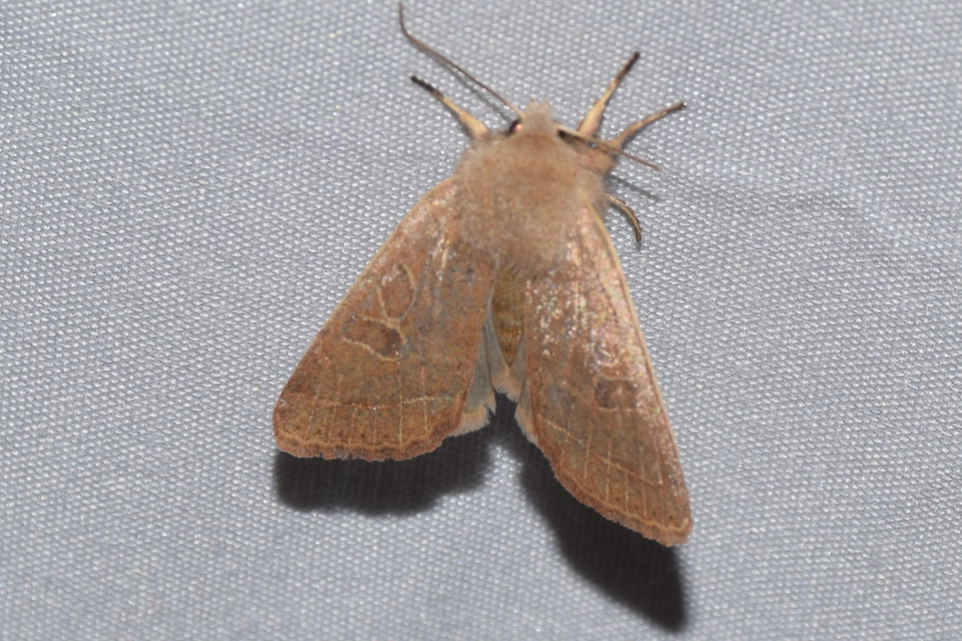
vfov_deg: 6.5
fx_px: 5611
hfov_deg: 9.8
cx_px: 481
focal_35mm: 210
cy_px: 320
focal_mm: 140
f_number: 13
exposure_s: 1/160
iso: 100
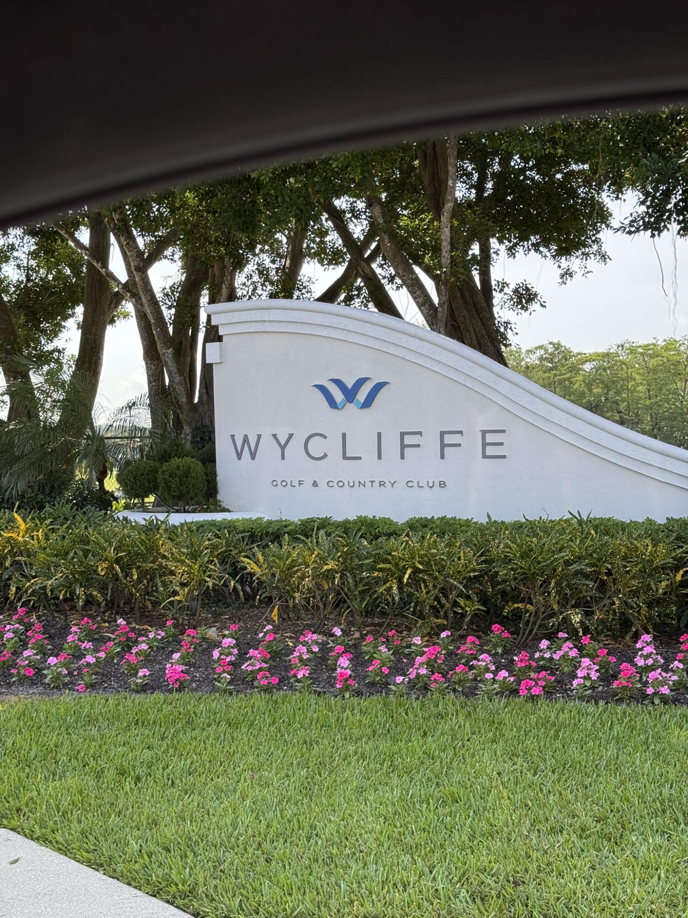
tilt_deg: -0.5
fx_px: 1272
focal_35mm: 48
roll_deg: -2.9
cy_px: 459
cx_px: 344
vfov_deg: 39.7
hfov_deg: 30.3
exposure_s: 1/1339
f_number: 1.78
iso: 64
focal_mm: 6.76
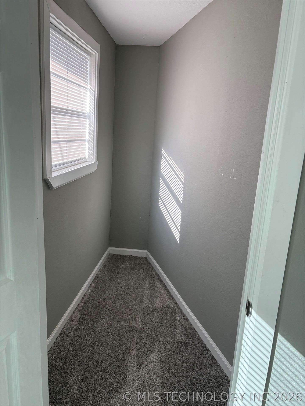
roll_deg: -3.8
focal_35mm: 26
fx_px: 305
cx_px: 152
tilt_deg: -13.6
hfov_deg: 53.1
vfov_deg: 67.3
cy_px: 203
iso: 64
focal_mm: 5.96
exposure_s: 1/244
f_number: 1.6
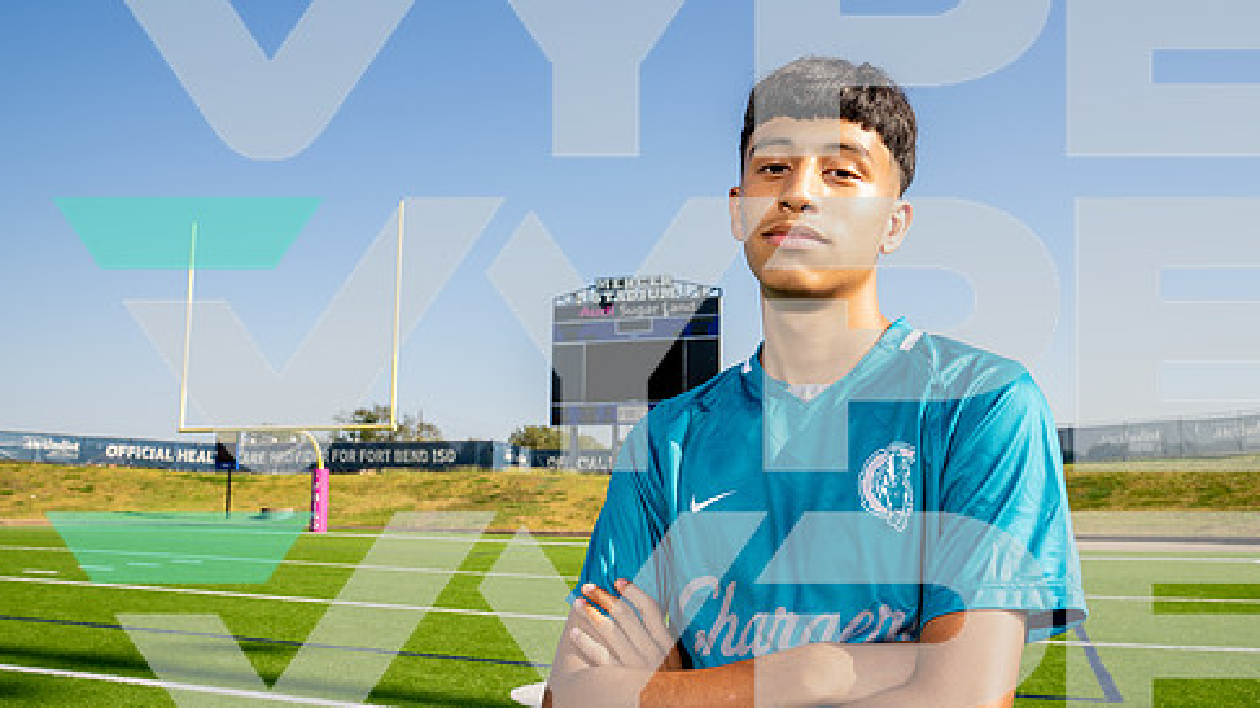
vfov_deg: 38.9
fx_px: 1002
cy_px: 336
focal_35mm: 30
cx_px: 713
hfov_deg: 64.1
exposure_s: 1/125
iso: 50
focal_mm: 24
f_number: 7.1
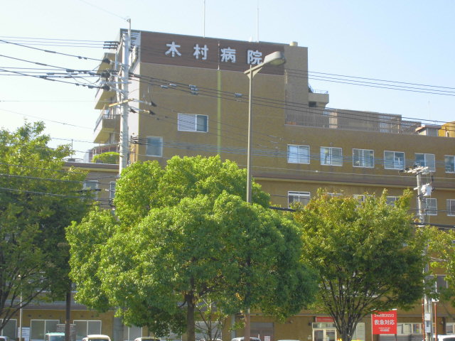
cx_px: 228
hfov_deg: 30.3
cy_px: 170
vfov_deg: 22.9
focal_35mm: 64
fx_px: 841
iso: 100
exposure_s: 1/125
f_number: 5.6
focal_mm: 11.5
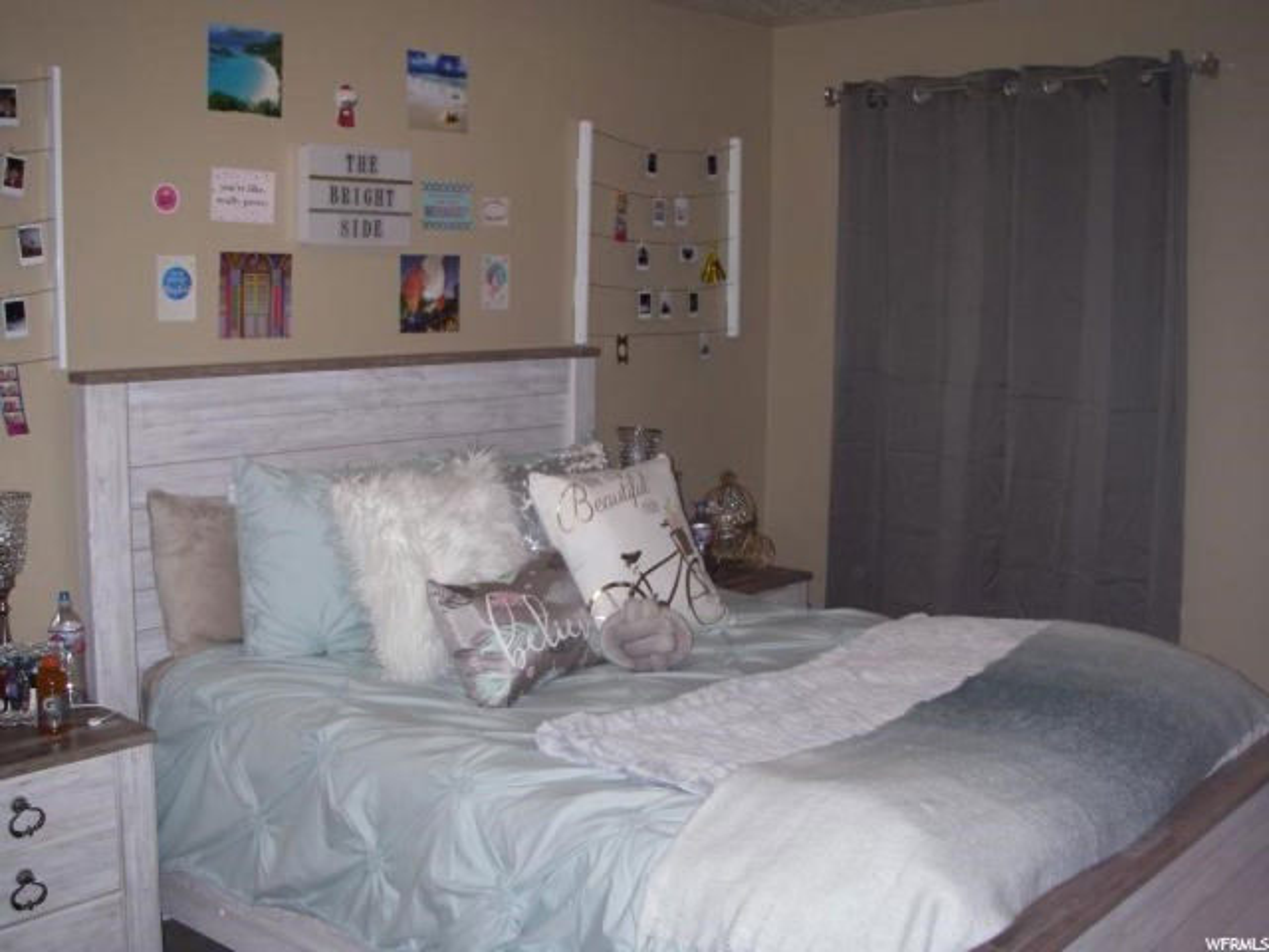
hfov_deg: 49.0
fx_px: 1393
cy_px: 476
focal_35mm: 38
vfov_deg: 37.7
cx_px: 634
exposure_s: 1/40
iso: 160
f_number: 3.3
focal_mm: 6.3
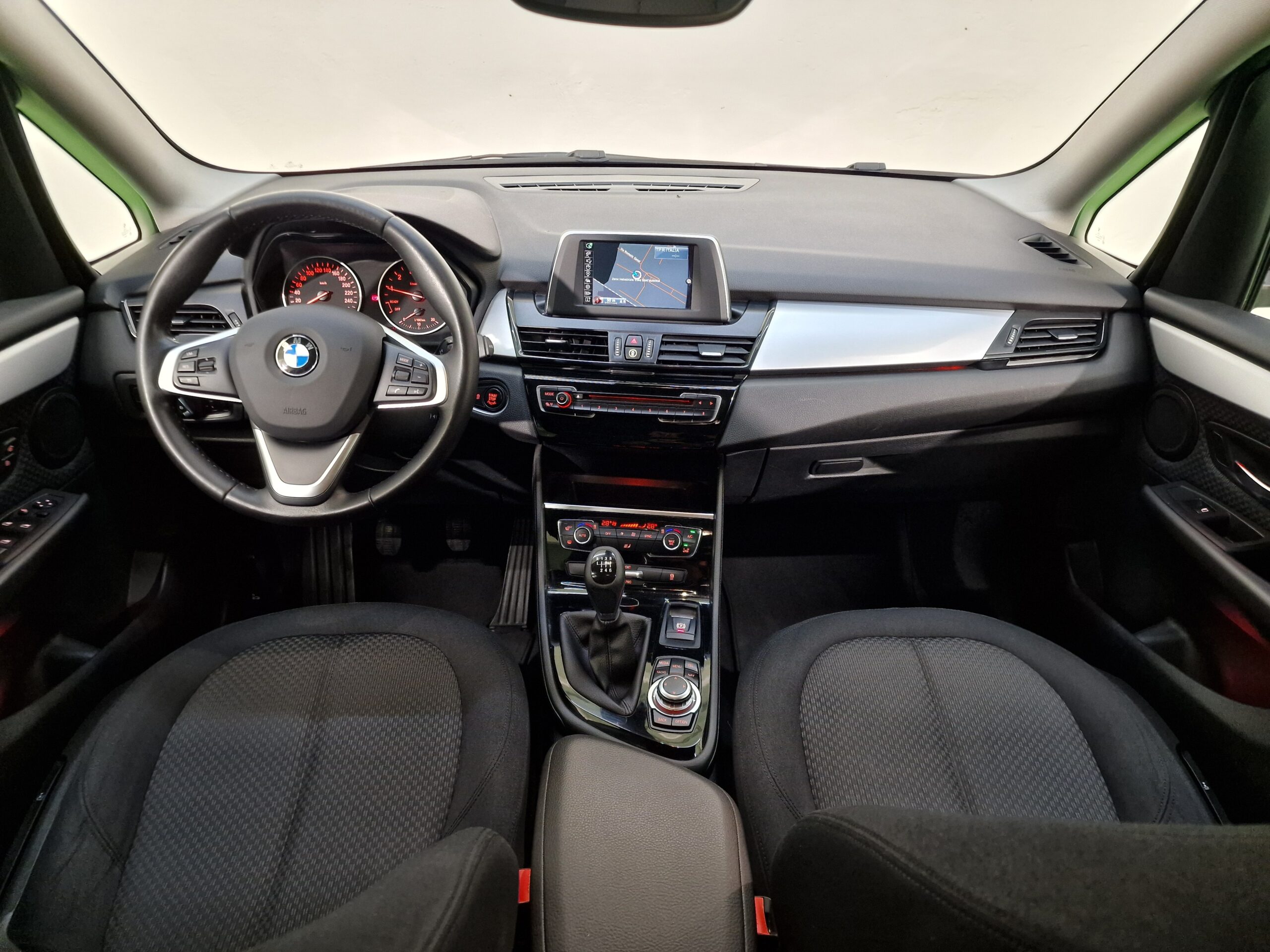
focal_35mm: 23
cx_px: 635
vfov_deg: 58.9
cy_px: 476
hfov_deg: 73.9
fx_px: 844
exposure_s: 1/33
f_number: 1.8
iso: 400
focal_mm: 6.4
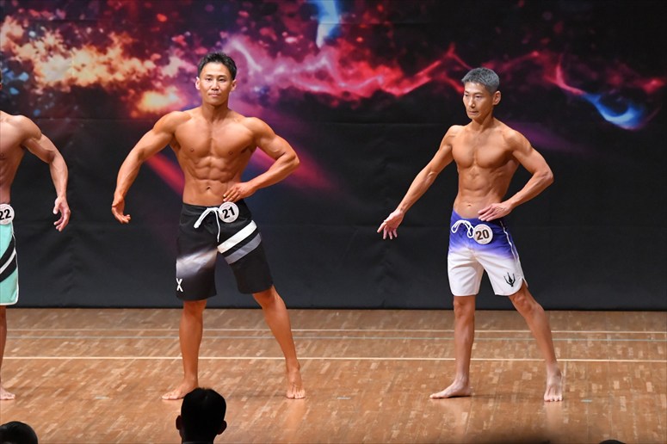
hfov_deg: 8.1
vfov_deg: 5.4
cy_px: 222
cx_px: 334
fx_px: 4722
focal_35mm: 255
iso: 8000
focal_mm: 170
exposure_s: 1/400
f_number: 5.6
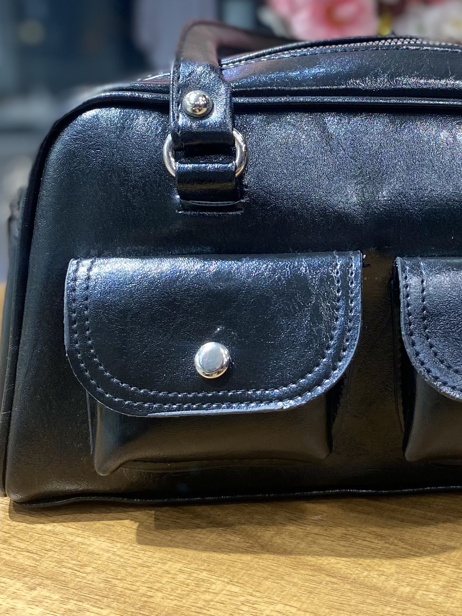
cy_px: 180
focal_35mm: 56
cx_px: 387
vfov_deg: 33.9
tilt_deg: -10.6
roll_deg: -0.1
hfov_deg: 25.5
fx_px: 997
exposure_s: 1/100
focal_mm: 4.25
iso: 100
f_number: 1.8
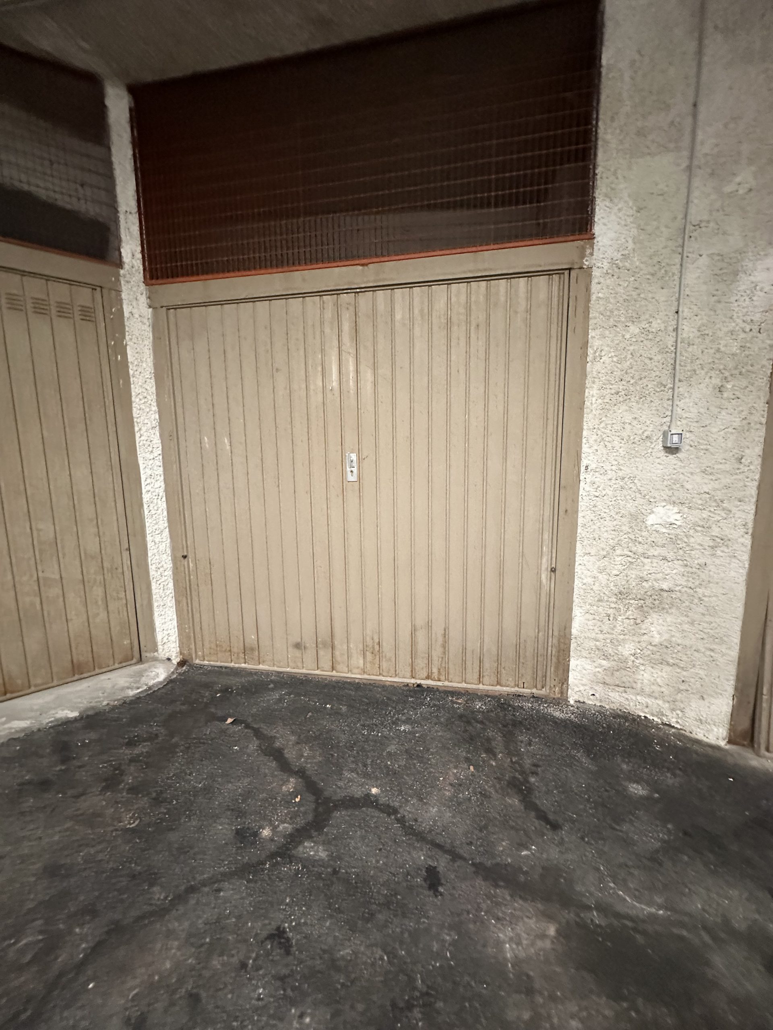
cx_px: 386
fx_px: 417
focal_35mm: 14
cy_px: 515
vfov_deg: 102.1
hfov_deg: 85.7
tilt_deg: -10.0
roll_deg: +0.4
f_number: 2.2
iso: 800
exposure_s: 1/60
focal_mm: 2.22
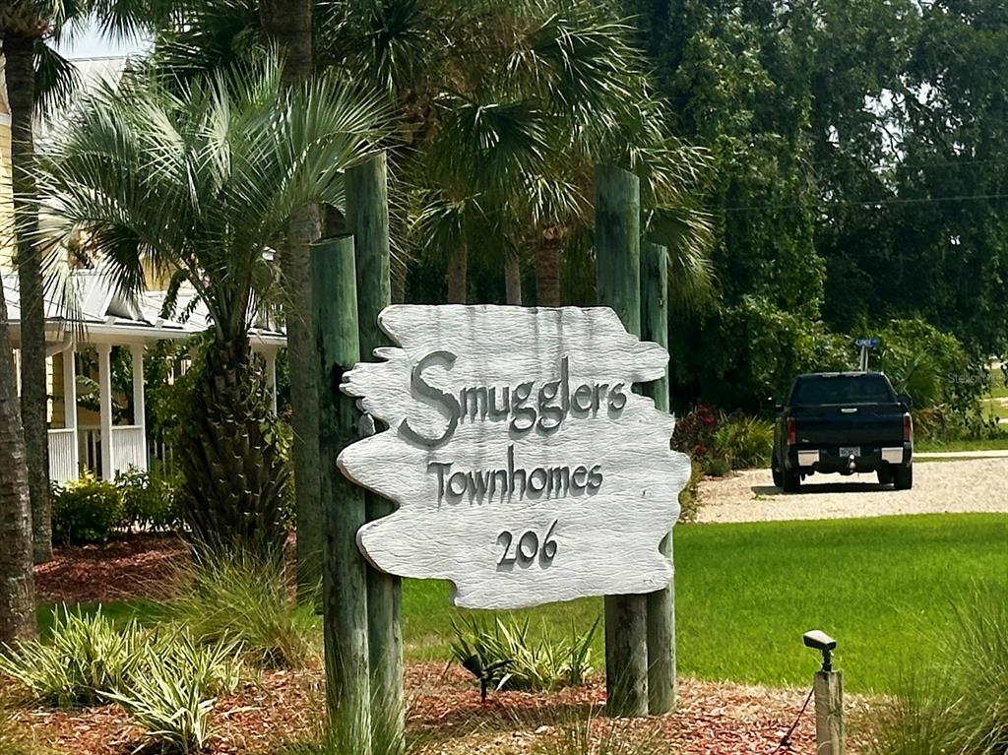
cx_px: 504
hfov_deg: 39.7
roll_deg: +2.2
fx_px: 1397
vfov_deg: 30.2
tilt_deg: -0.1
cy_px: 378
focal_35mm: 48
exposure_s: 1/4184
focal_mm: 6.86
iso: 64
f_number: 1.78
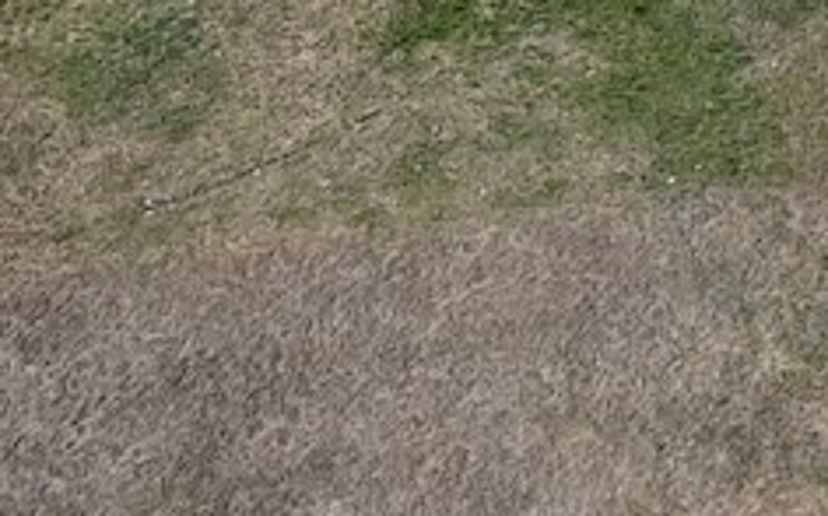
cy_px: -365
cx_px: 1196
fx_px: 3111
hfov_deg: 14.3
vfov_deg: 9.1
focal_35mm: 138
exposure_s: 1/640
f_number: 2.8
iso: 100
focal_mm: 4.5
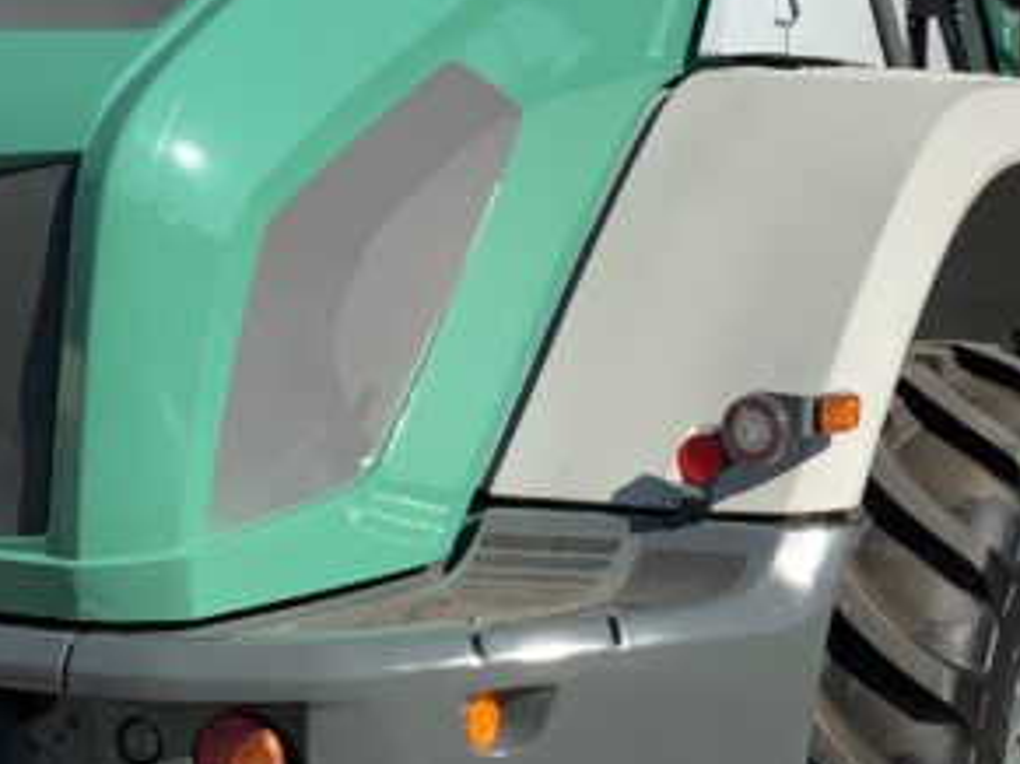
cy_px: 280
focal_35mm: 102
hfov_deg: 19.1
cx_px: 803
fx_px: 3004
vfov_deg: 14.5
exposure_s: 1/1577
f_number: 1.8
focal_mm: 3
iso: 16
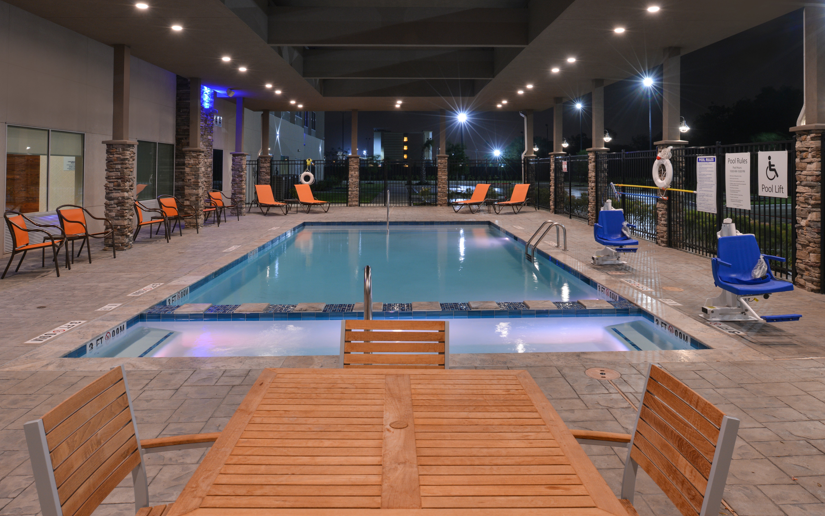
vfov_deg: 49.3
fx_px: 562
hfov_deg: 72.5
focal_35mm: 25
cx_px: 406
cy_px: 253
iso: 640
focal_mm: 24
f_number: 13
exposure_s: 1/2
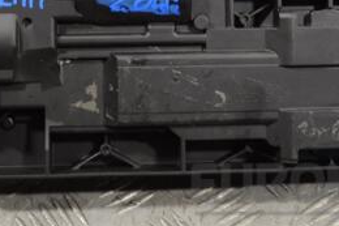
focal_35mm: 97
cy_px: 9
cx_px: 167
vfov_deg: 13.9
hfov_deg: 21.0
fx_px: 913
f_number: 4.5
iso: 200
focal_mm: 28
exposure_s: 1/30
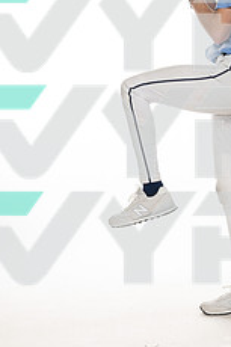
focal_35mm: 98
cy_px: 133
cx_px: 178
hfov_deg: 13.9
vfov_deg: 20.8
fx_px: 945
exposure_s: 1/250
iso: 400
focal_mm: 50
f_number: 6.3
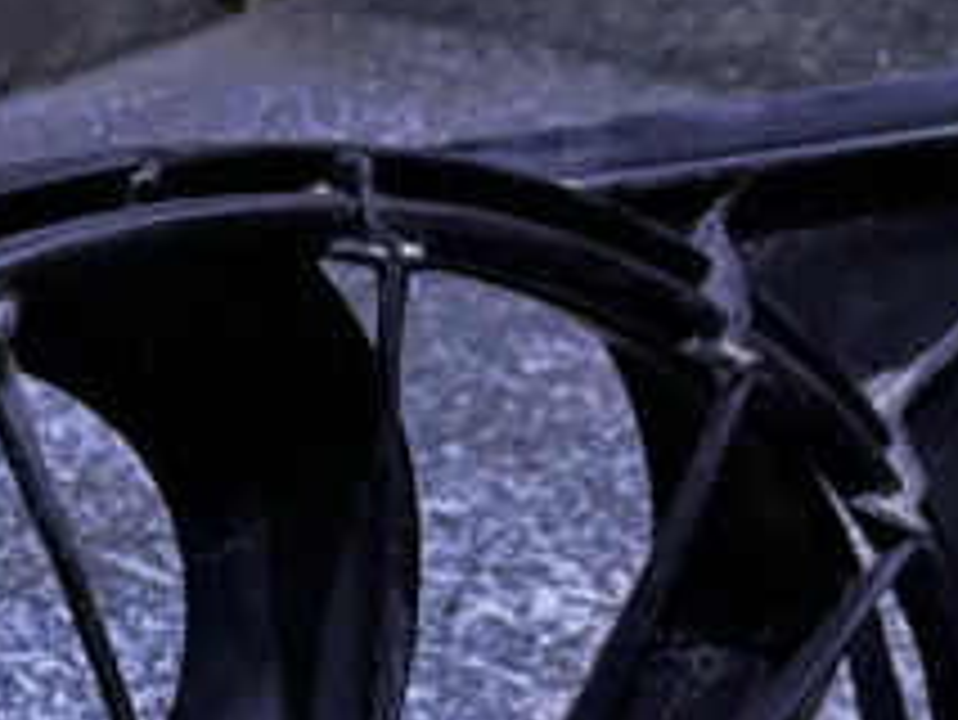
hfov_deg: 25.7
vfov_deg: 19.1
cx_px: 9
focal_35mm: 72
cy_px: 914
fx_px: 1994
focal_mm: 6.76
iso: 1000
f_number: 1.78
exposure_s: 1/34
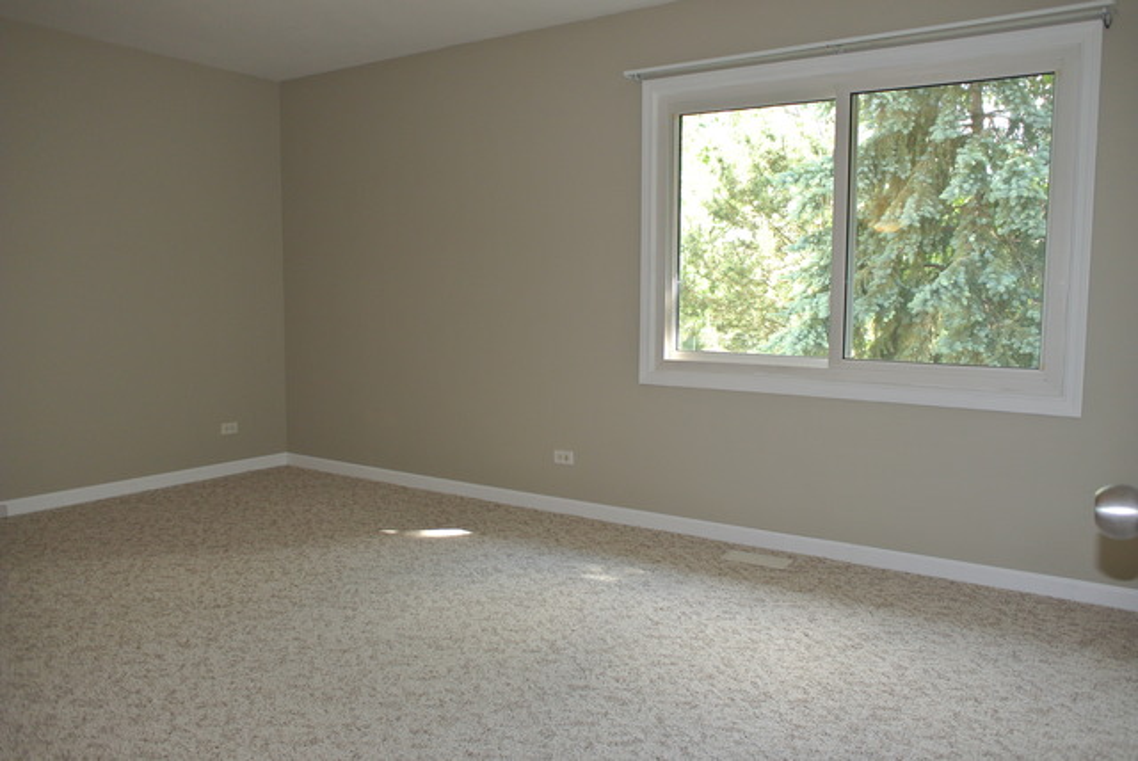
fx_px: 854
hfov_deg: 67.3
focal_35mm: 27
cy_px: 380
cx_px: 569
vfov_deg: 48.0
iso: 140
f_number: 2.8
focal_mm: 10
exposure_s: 1/60
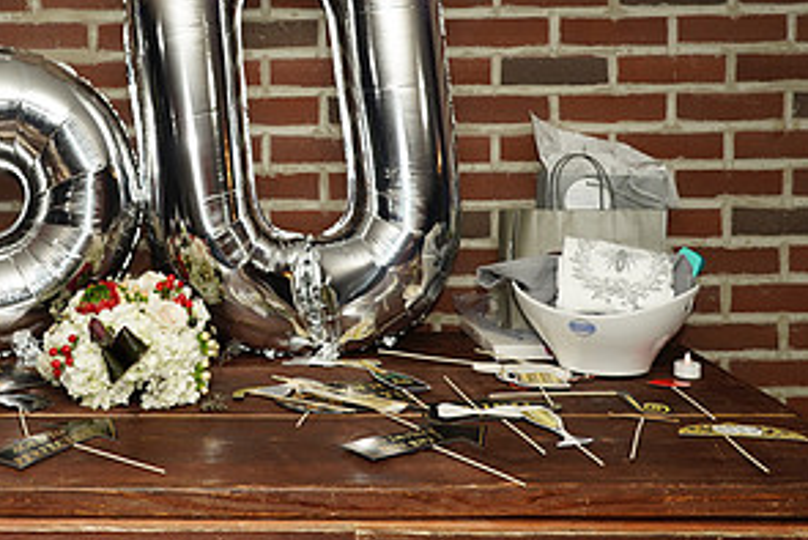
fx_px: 1190
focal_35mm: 53
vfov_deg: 25.2
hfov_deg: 36.1
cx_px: 151
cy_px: 133
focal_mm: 27
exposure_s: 1/100
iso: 500
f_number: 5
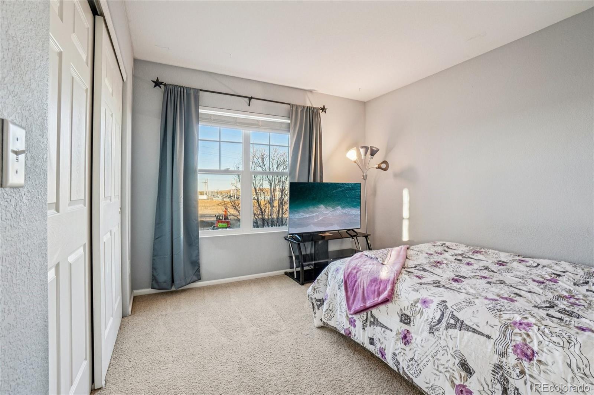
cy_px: 198
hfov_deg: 100.4
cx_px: 297
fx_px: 247
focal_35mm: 15
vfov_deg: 77.3
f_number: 8
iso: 400
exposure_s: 1/25
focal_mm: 10
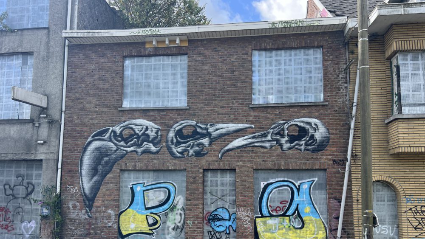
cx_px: 210
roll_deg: +0.0
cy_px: 161
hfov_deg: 66.1
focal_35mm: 29
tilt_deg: +6.2
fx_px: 327
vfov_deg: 39.7
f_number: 1.5
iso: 50
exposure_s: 1/1135
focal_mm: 5.7
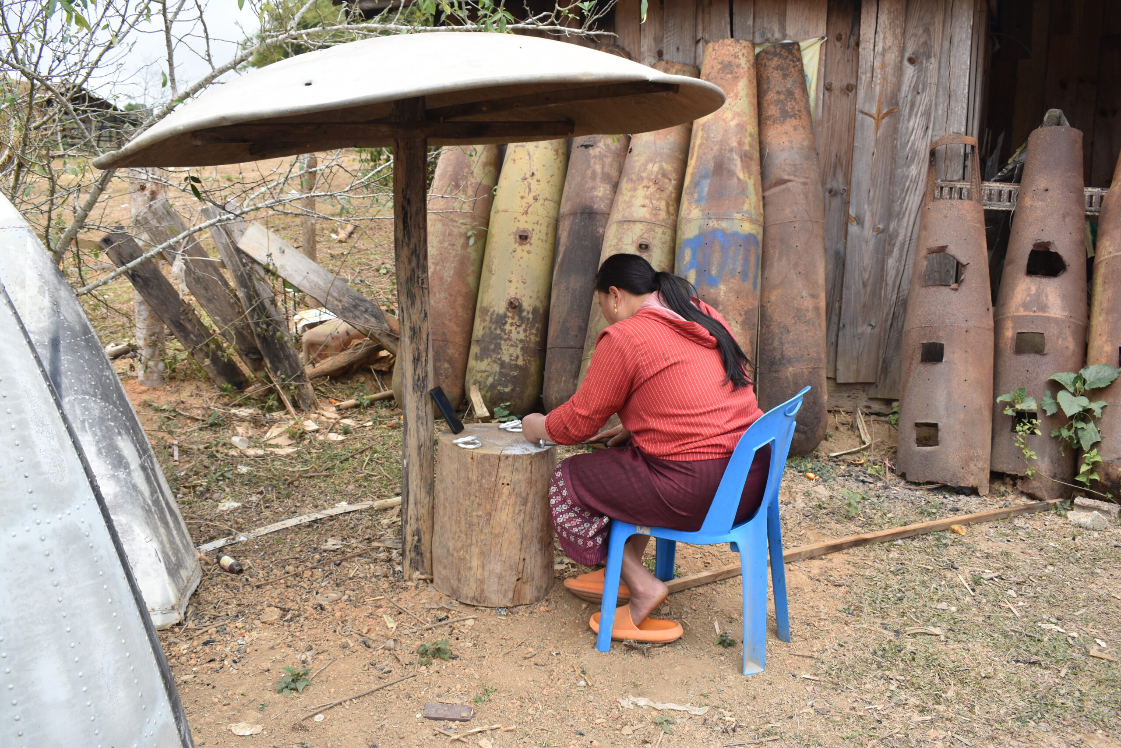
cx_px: 560
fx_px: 934
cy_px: 374
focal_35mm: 30
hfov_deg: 61.9
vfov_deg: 43.6
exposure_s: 1/250
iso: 200
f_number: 6.3
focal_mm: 20
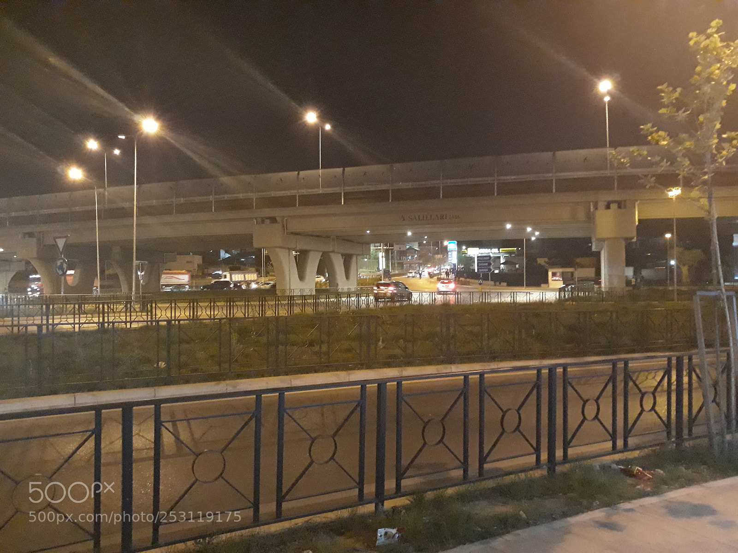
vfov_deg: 51.4
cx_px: 369
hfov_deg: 65.3
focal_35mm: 27
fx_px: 576
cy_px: 276
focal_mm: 3.71
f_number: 1.7
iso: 800
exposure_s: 1/17
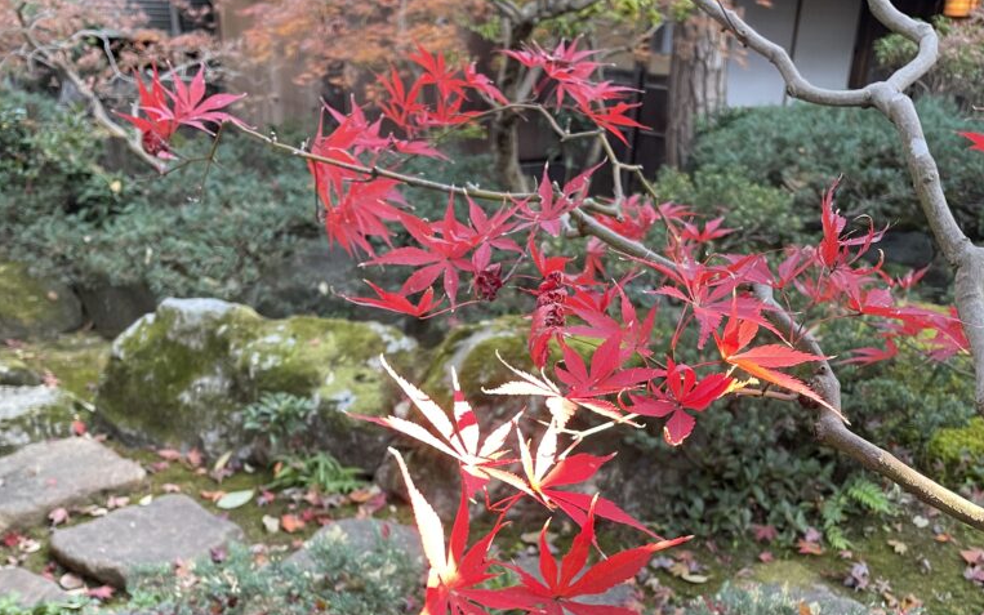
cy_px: 504
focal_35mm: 37
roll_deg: -2.5
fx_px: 992
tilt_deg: -24.9
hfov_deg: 52.7
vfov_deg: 33.3
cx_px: 490
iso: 125
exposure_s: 1/78
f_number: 1.6
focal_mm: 4.2
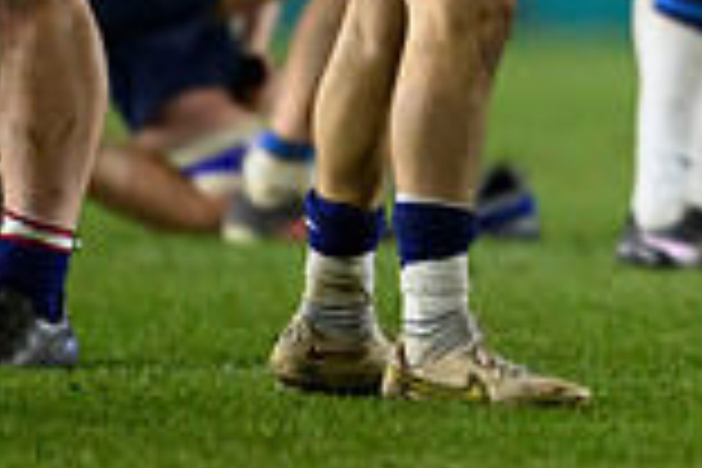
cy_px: -313
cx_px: 1269
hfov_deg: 1.0
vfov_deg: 0.7
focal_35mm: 2087
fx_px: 40693
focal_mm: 560
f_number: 4
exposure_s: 1/1000
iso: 8000
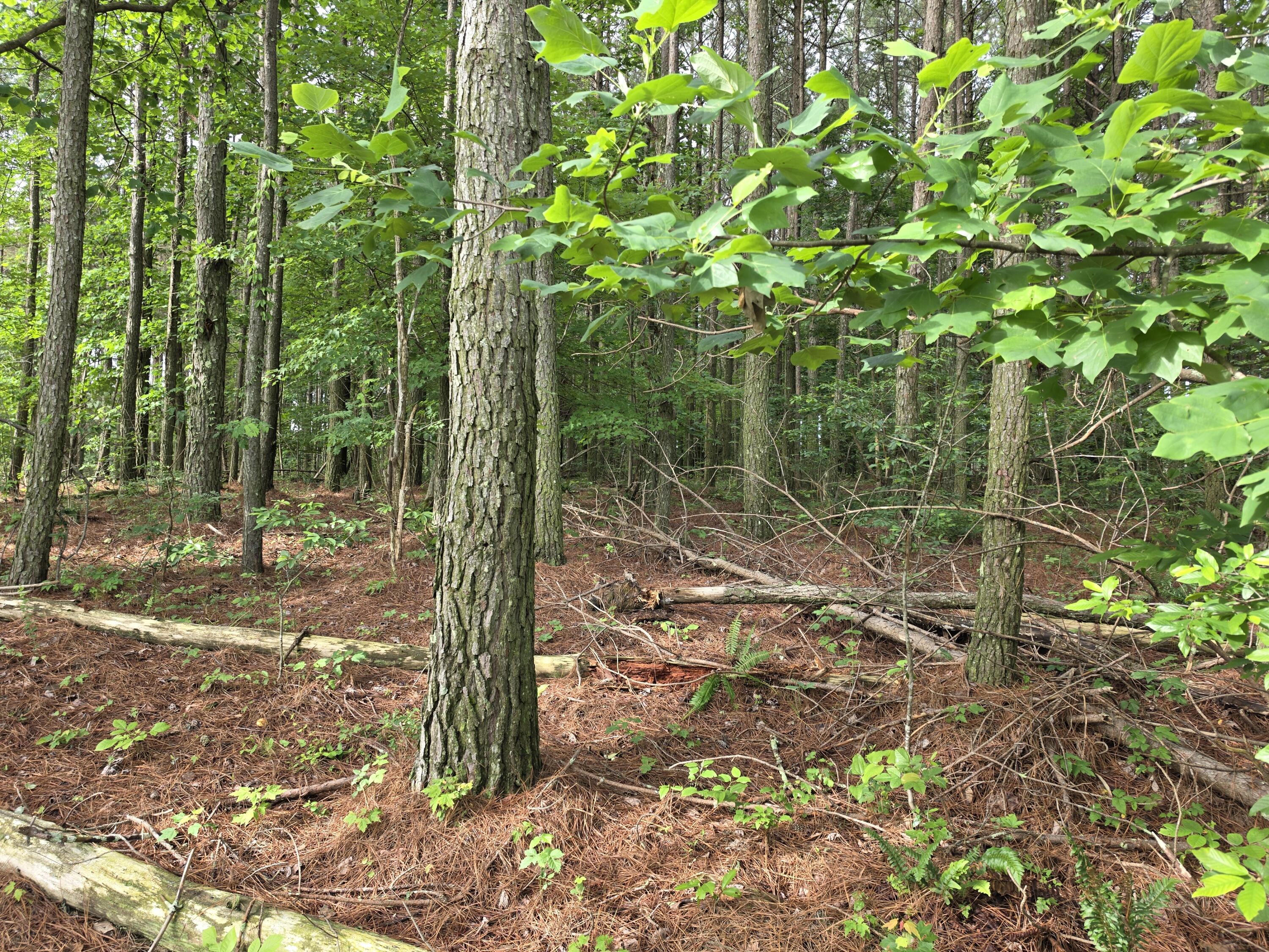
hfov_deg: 73.9
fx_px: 843
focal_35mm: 23
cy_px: 476
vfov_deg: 58.9
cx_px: 634
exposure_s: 1/180
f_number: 1.4
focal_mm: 6.5
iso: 32
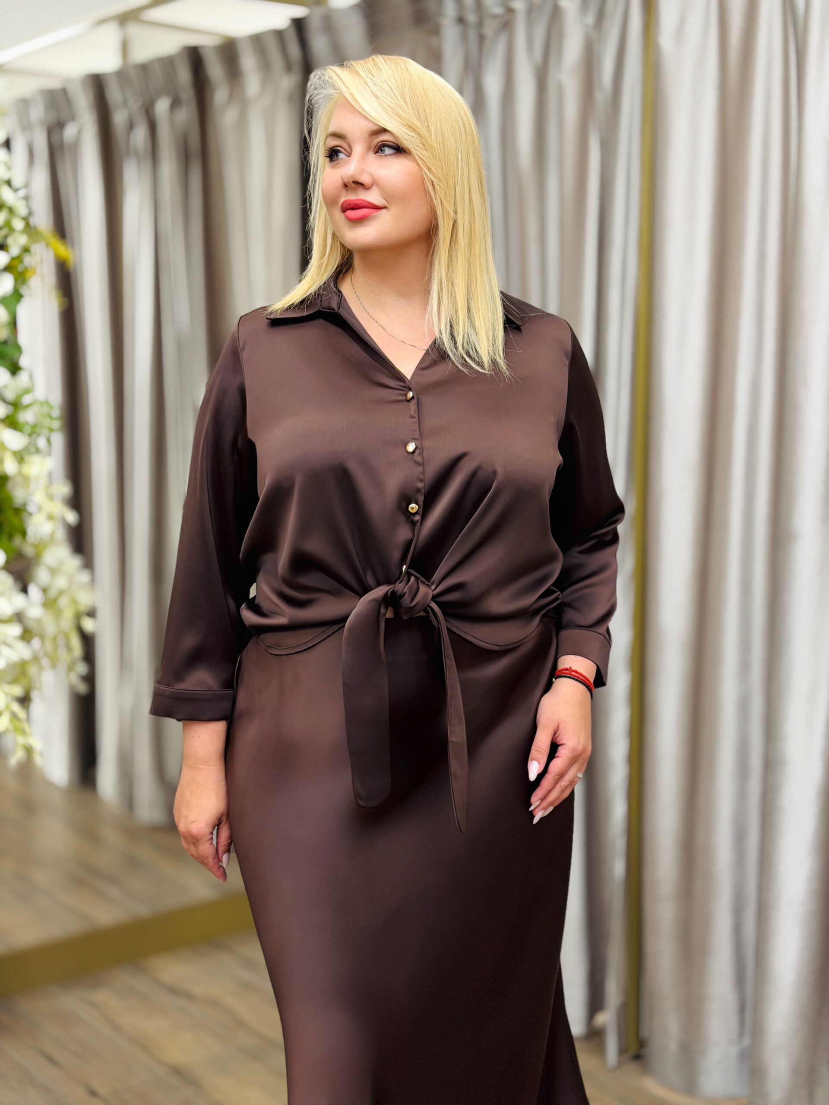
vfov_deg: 39.7
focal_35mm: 48
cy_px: 552
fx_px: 1533
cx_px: 414
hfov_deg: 30.3
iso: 50
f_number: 1.78
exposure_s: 1/100
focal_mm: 6.76
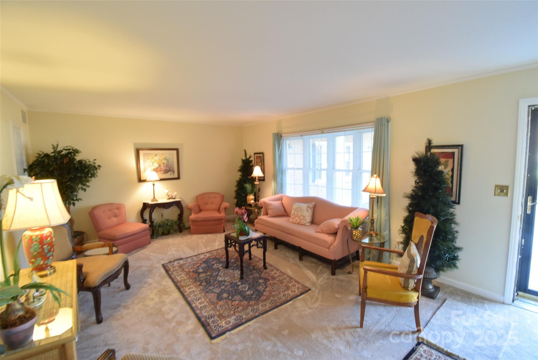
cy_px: 180
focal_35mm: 15
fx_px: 224
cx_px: 269
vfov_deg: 77.4
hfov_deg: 100.4
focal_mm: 10
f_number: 9
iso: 800
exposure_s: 1/5
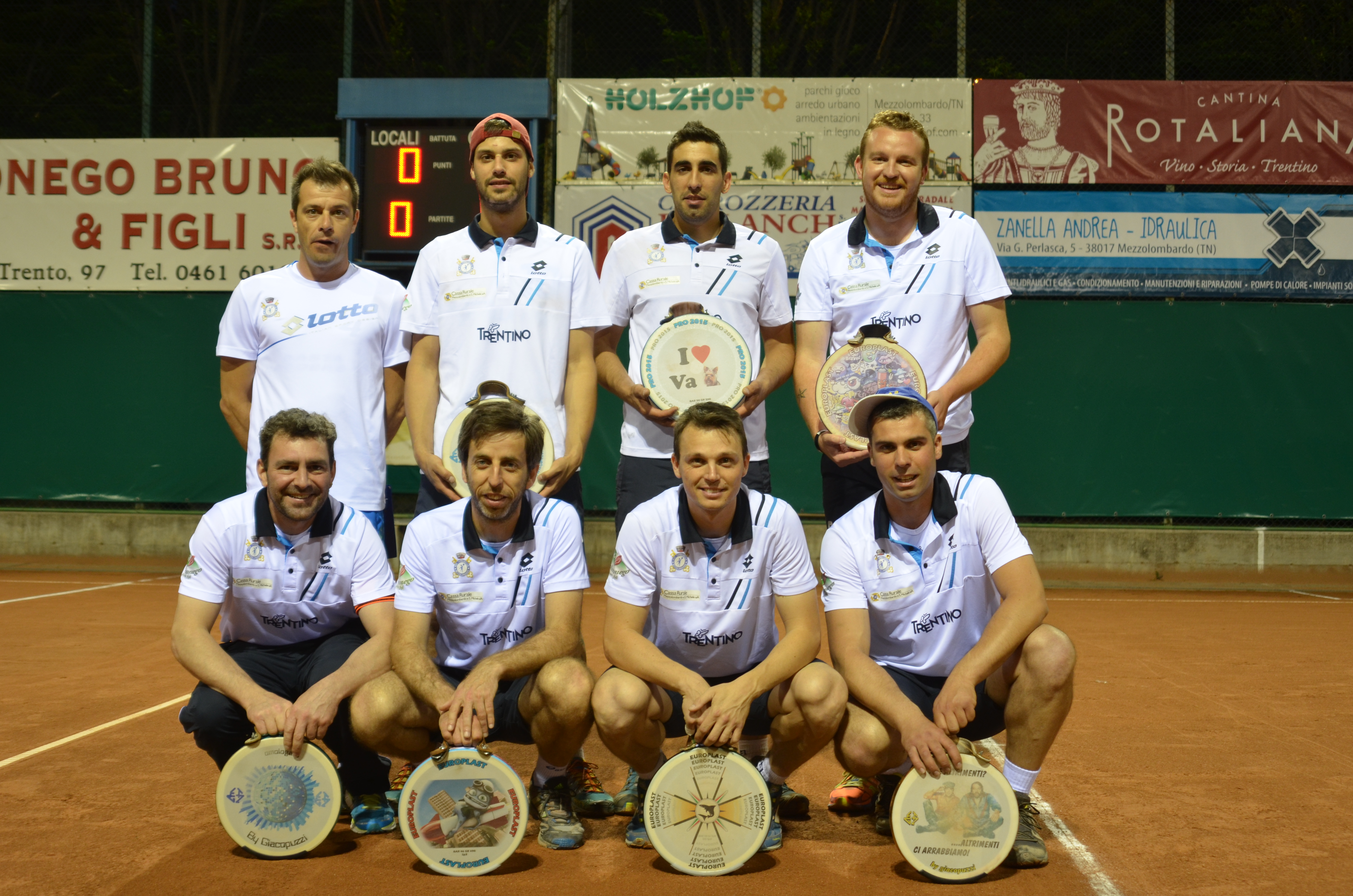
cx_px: 676
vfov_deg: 31.8
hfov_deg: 46.5
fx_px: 1575
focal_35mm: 42
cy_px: 448
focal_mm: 28
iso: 400
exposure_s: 1/60
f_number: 4
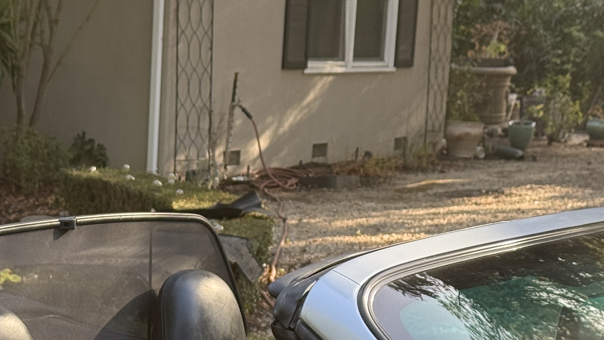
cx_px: 55
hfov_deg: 17.7
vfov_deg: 9.9
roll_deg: -1.2
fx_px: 1906
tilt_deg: -14.0
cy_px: 484
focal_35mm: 119
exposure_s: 1/249
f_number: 1.78
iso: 64
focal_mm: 6.76
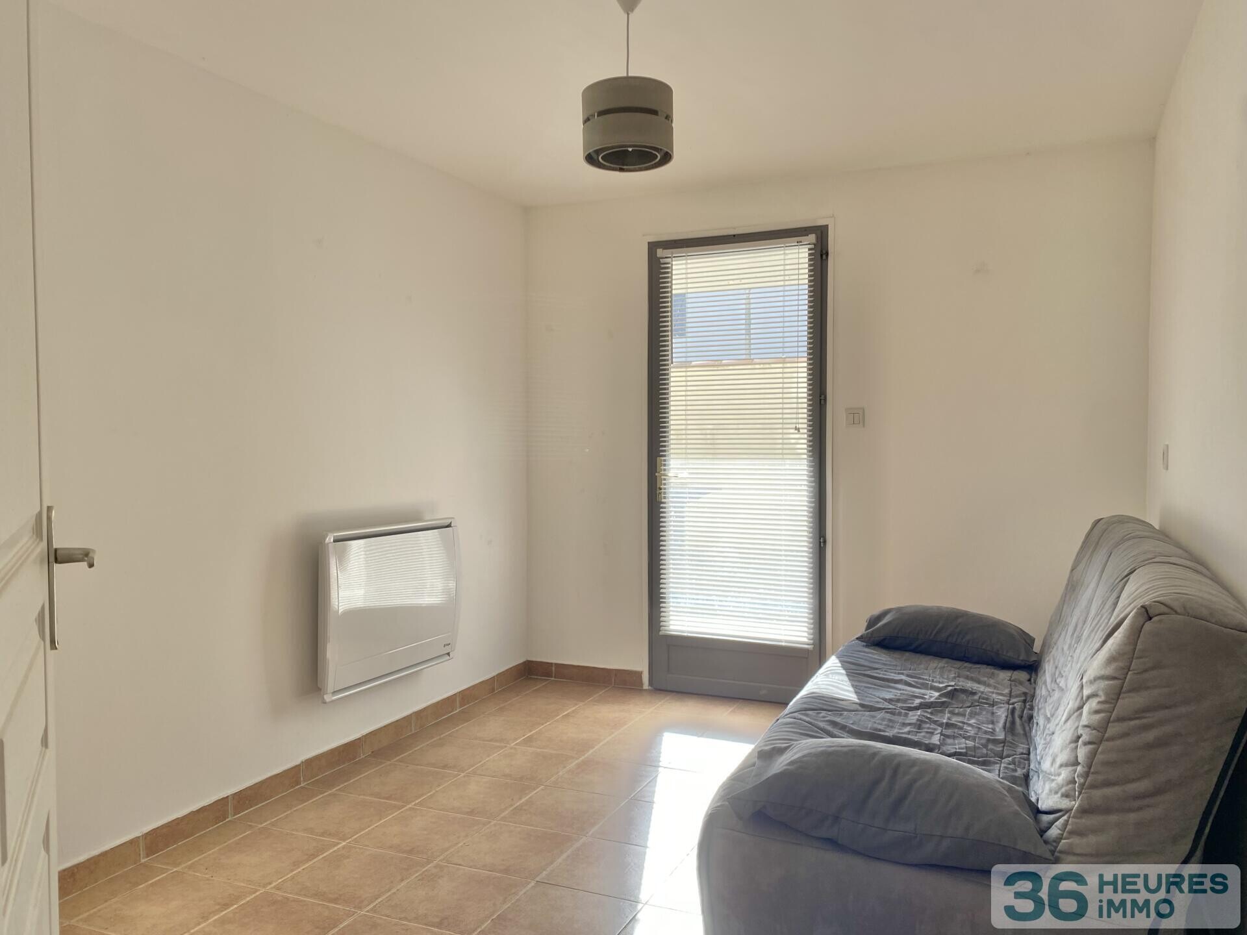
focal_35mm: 26
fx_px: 937
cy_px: 468
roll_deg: +0.5
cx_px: 624
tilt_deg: -2.2
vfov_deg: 53.1
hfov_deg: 67.3
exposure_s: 1/194
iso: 32
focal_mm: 4.25
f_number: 1.8
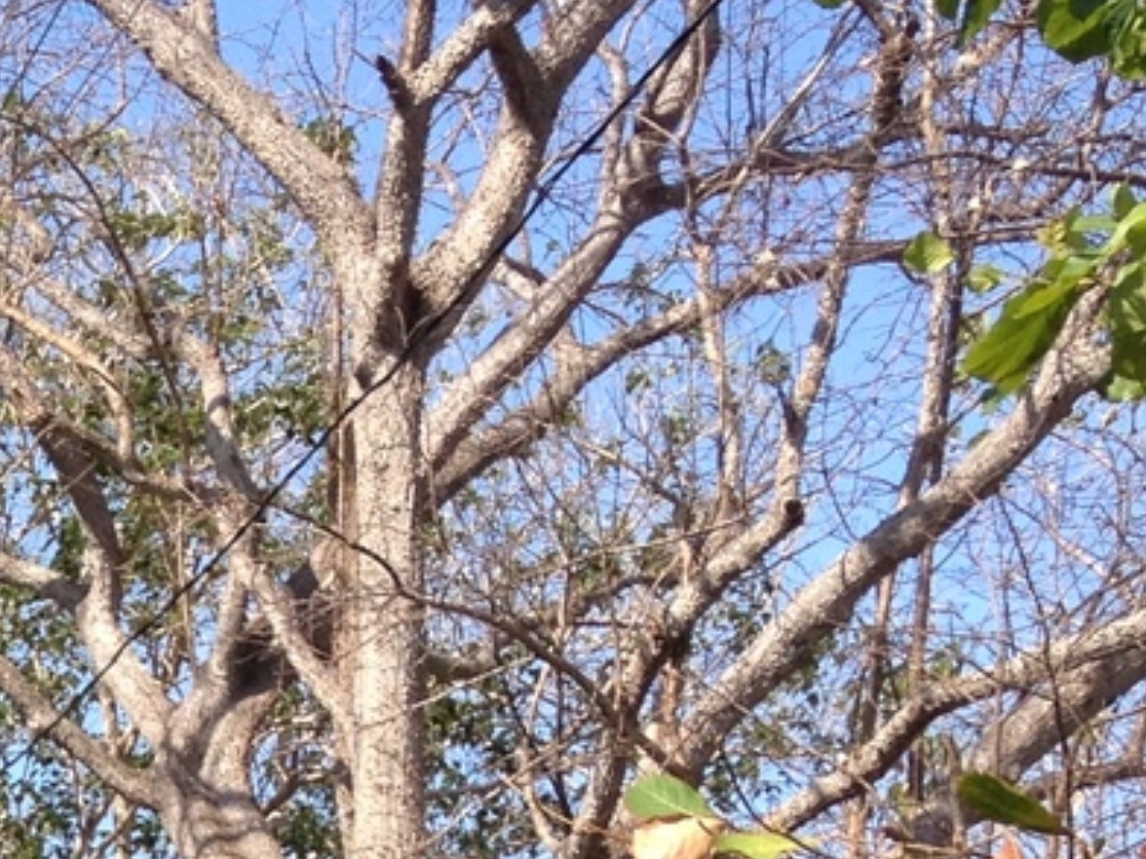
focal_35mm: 143
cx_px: -614
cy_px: 1519
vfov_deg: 9.9
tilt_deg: -2.2
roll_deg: +0.4
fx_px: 4734
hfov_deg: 13.0
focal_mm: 4.28
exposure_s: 1/767
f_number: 2.4
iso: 50
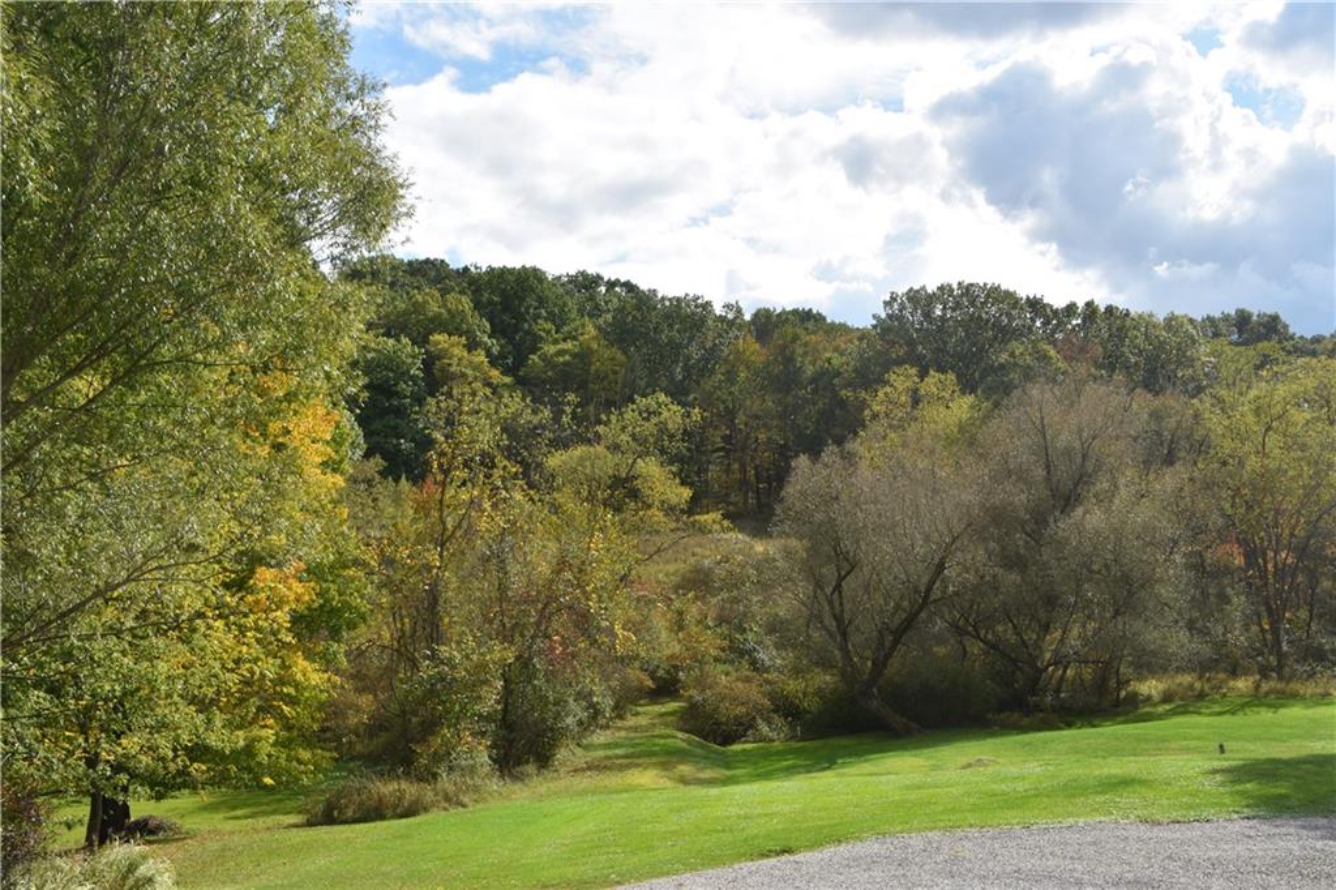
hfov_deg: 51.3
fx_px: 1391
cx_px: 668
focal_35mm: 38
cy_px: 445
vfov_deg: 35.5
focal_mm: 25
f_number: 9
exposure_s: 1/250
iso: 100
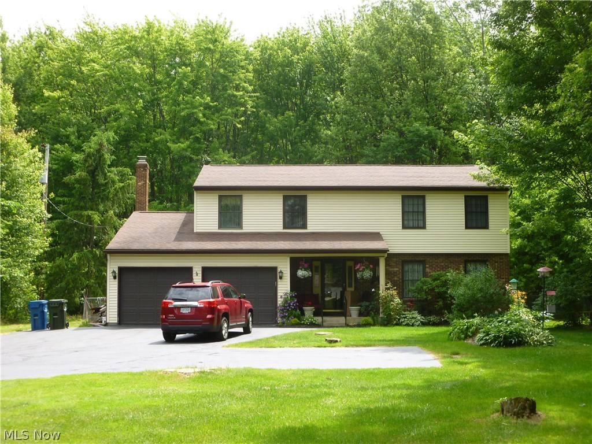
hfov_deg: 42.9
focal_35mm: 44
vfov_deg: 32.9
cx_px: 296
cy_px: 222
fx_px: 752
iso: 100
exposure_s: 1/250
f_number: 3.8
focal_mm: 7.9
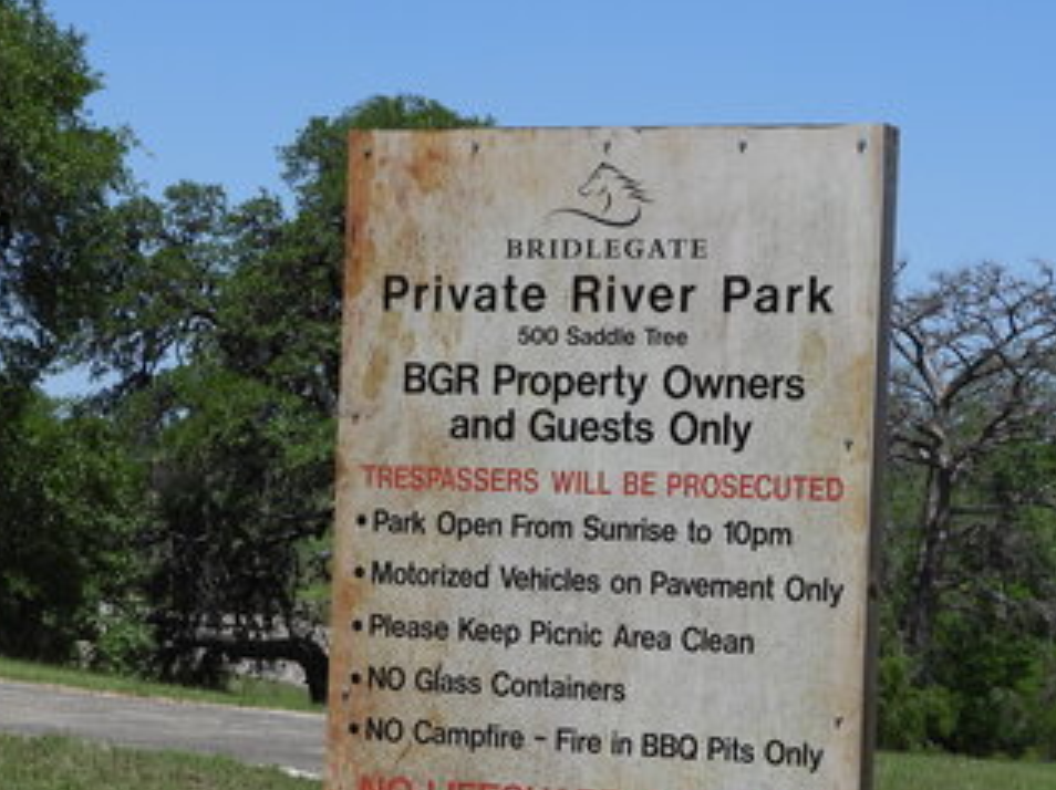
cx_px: 428
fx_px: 3993
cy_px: 604
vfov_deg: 11.3
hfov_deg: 15.1
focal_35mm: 131
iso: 100
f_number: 4
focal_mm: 11.7
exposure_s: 1/1600
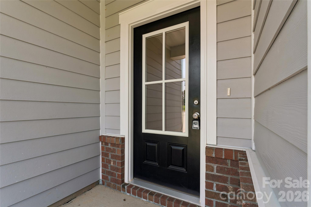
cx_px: 156
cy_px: 104
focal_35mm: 17
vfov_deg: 71.4
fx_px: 144
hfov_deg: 94.3
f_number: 13
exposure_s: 1/100
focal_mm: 16.7
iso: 200
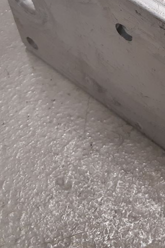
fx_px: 577
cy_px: -18
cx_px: 214
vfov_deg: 22.9
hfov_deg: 15.5
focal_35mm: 84
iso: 80
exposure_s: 1/50
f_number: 1.7
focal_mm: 3.93
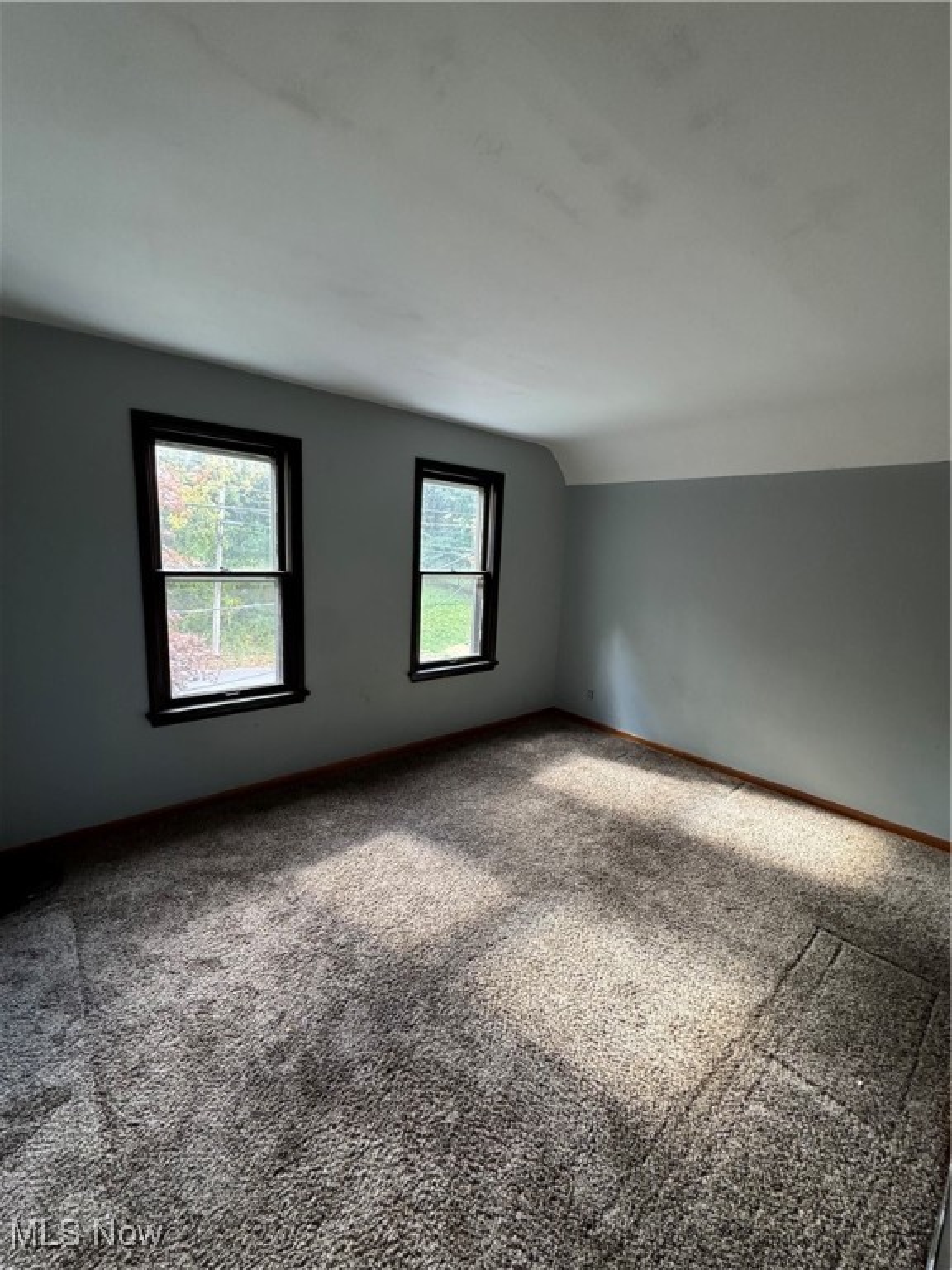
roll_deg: -3.7
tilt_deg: -10.2
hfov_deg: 85.7
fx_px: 513
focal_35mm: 14
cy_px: 635
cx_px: 476
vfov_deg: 102.1
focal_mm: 2.22
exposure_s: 1/73
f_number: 2.2
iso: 320
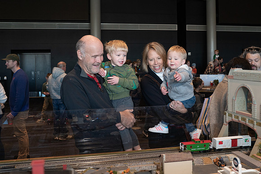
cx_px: 142
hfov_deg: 45.2
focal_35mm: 43
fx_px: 313
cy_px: 69
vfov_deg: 31.0
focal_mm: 35
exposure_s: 1/160
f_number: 5.6
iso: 2000
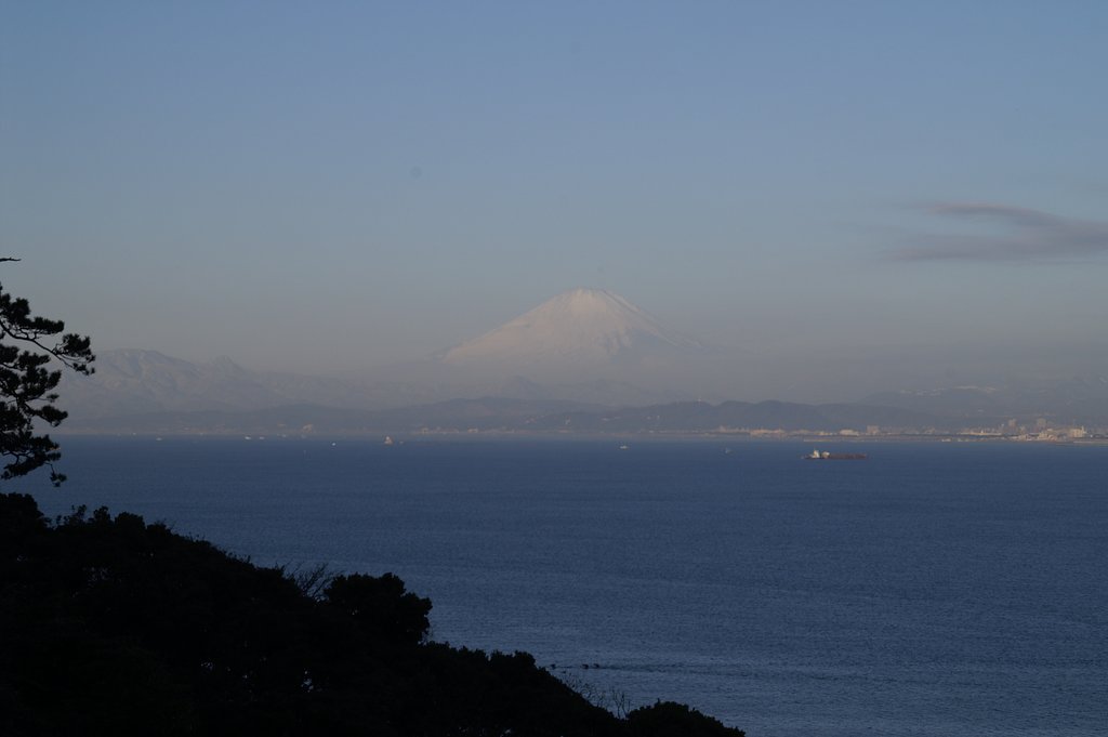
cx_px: 554
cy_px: 368
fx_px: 2768
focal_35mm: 90
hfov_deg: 22.6
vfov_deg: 15.2
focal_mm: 60
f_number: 16
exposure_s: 1/125
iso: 100
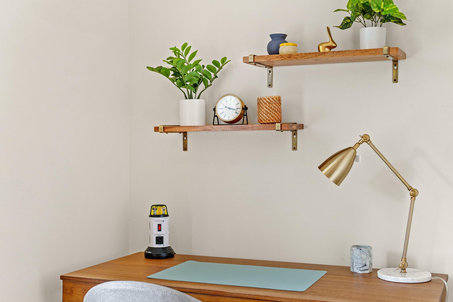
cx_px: 226
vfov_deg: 29.9
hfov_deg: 43.6
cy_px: 151
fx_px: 566
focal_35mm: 45
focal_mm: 30
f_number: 2.8
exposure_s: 1/10
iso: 400
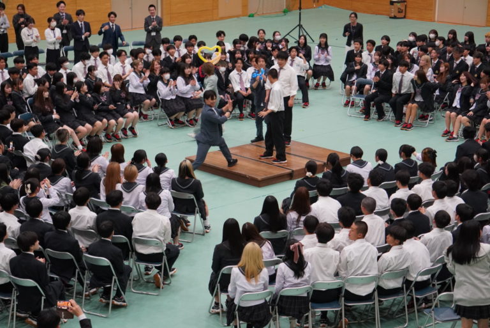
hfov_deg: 24.2
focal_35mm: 84
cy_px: 164
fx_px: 1144
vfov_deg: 16.3
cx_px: 245
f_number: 4.5
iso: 2000
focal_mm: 56
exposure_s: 1/160
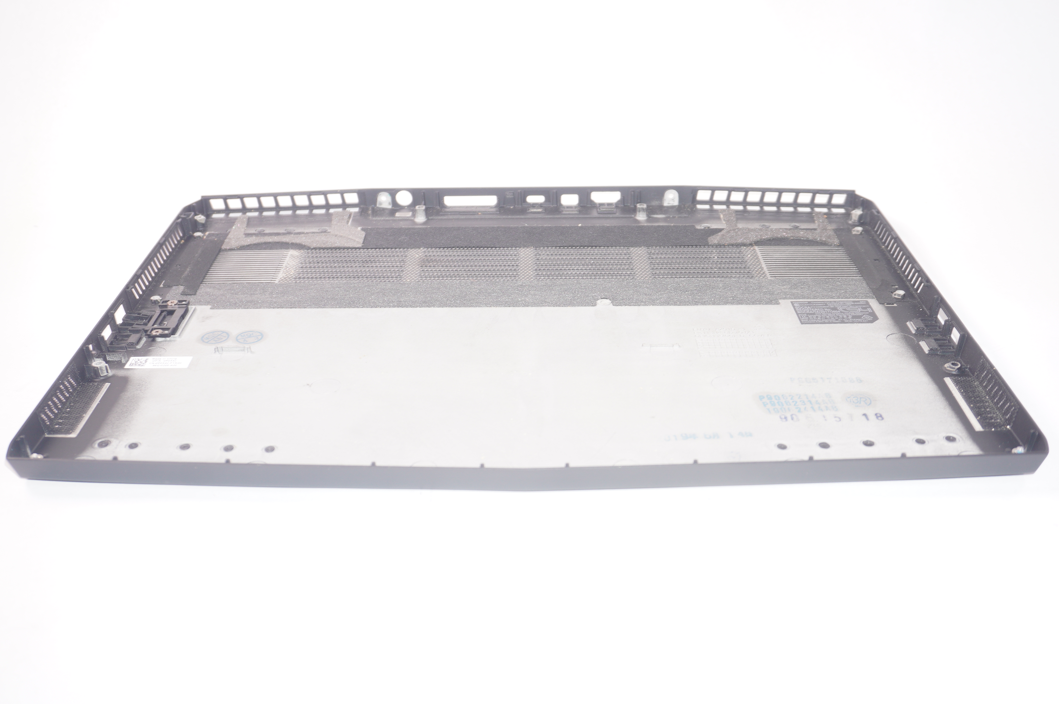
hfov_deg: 51.3
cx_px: 530
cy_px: 352
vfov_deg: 35.4
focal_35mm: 38
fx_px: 1102
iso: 160
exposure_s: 1/60
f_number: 5.6
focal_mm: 25
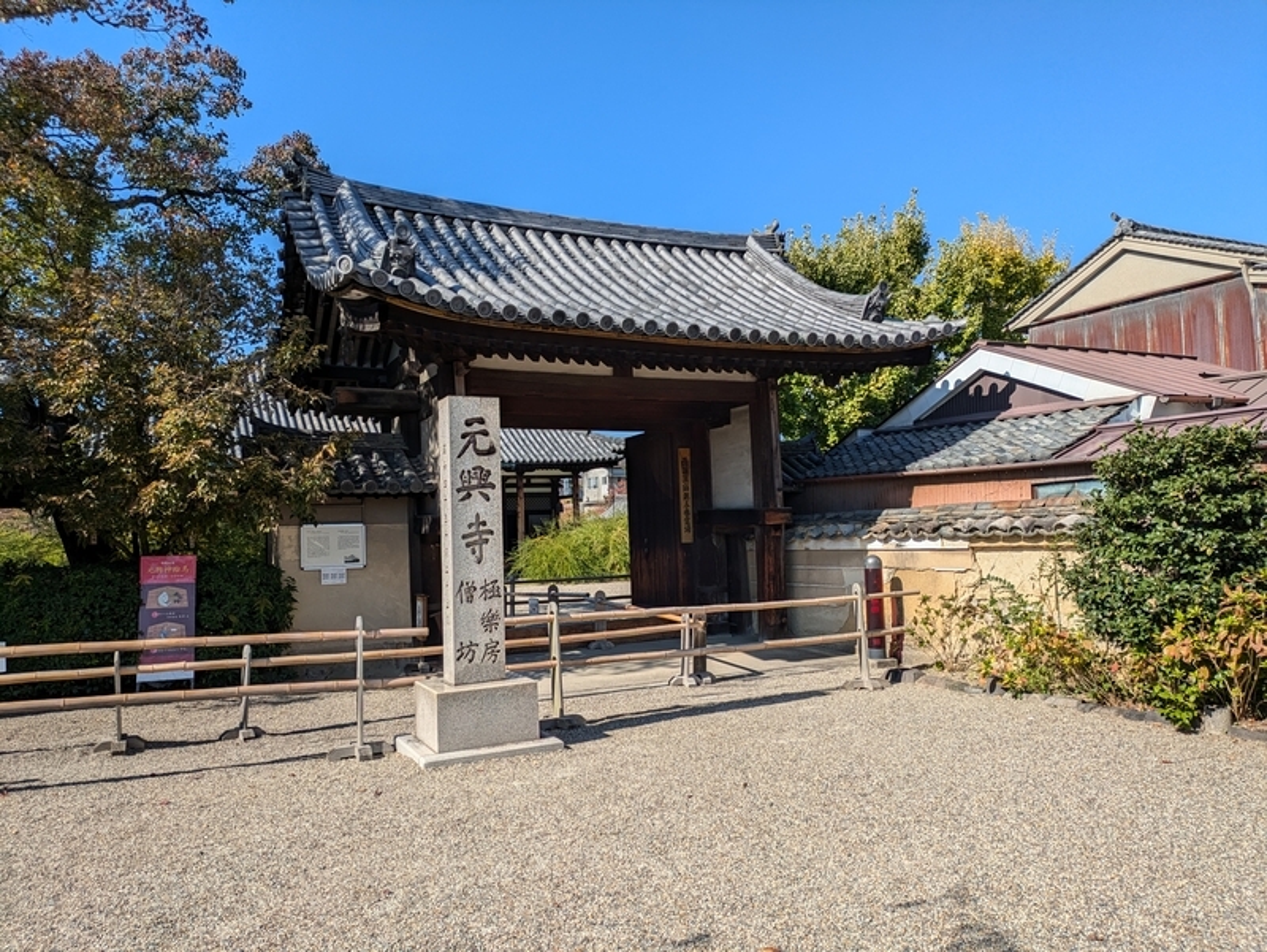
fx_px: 916
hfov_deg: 69.4
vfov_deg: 54.9
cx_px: 634
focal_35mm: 25
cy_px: 476
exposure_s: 1/2222
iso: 43
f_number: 1.89
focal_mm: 5.43
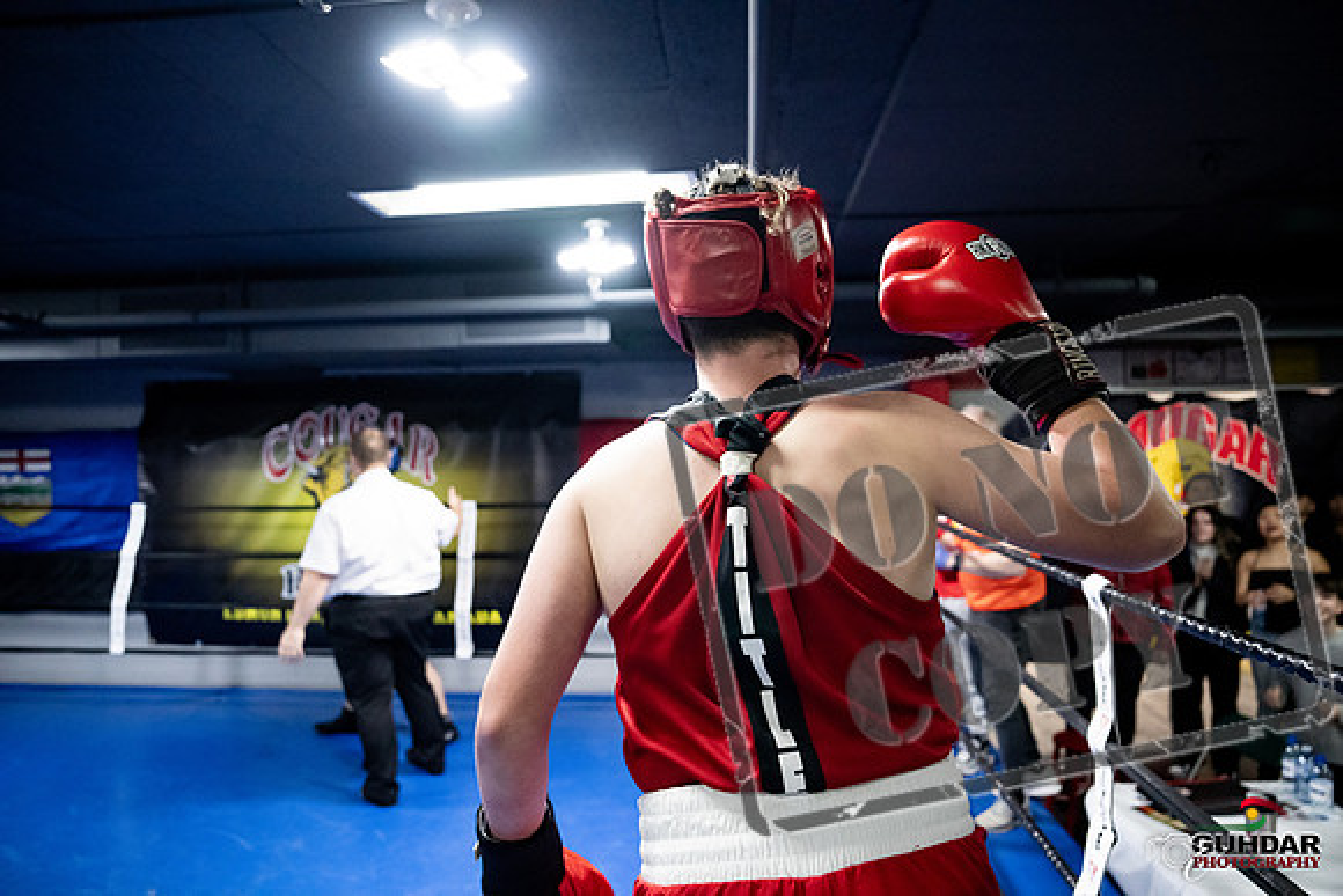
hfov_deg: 73.7
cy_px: 448
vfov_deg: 53.2
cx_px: 672
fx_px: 896
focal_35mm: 24
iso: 10000
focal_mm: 24
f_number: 2.8
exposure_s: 1/1000
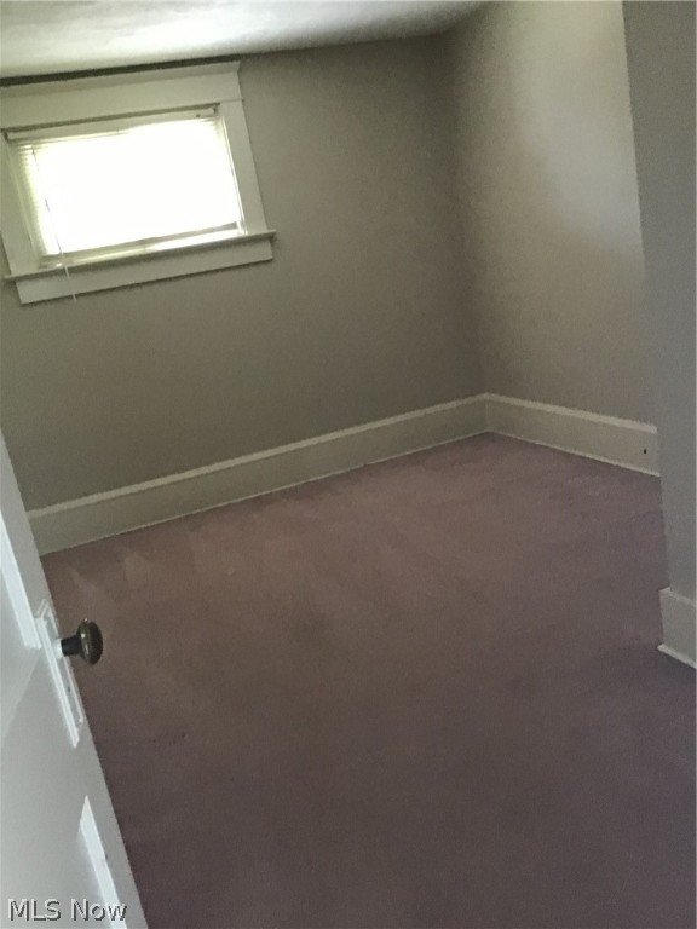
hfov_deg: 45.4
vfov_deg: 58.4
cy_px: 464
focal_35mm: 31
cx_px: 348
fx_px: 832
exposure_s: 1/20
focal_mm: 3.3
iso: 200
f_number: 2.4
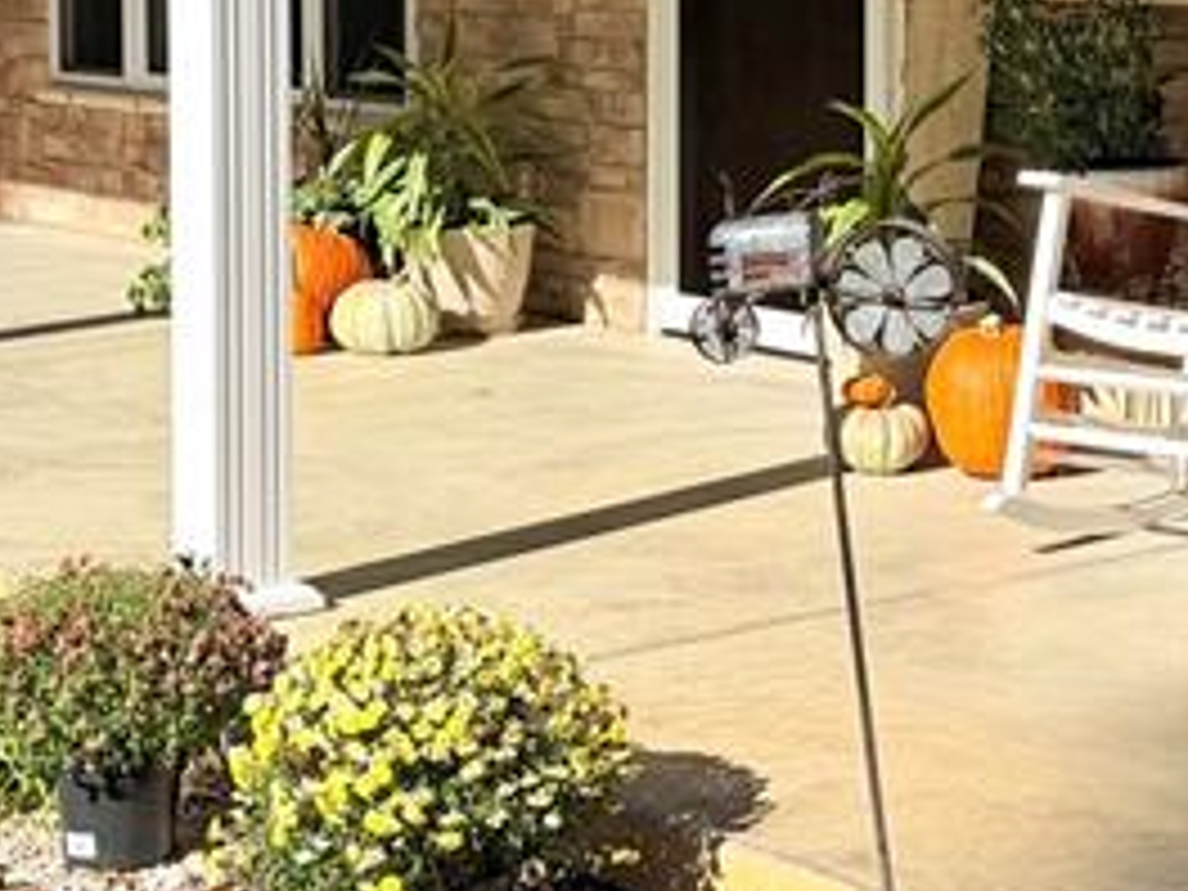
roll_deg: -0.2
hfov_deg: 21.0
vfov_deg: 15.7
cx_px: 842
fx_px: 3192
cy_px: 94
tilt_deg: -4.0
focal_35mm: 93
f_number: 1.78
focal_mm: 6.76
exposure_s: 1/4405
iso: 80
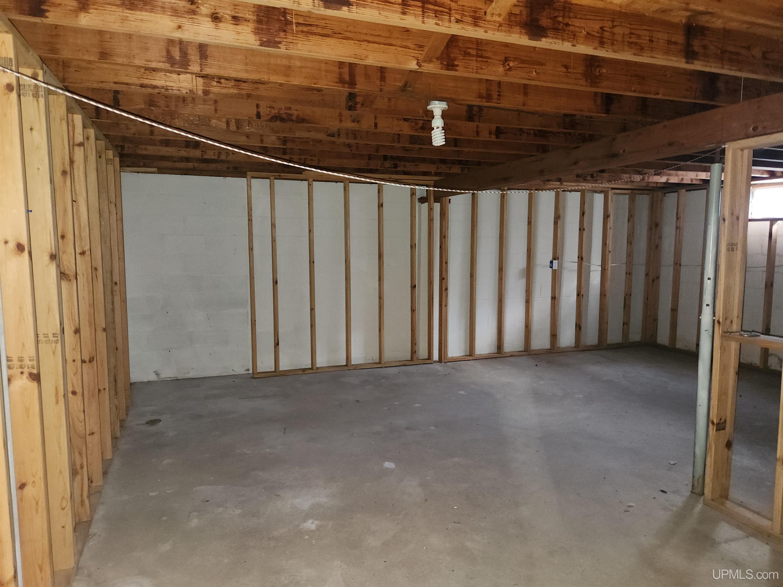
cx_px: 392
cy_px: 294
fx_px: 520
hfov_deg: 73.9
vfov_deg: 58.9
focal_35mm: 23
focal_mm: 5.4
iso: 250
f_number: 1.8
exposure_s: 1/10
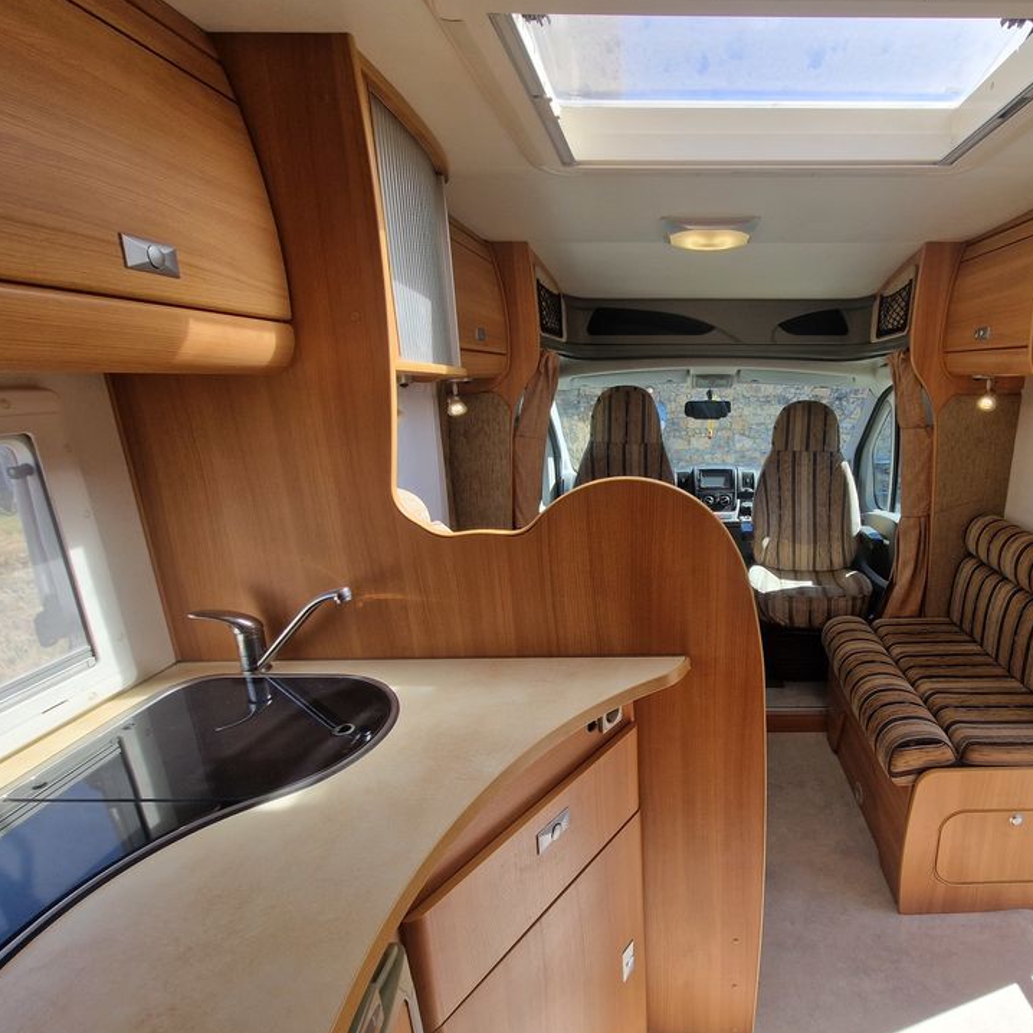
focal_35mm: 16
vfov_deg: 87.4
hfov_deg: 84.3
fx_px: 540
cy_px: 529
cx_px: 691
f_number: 2.2
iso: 50
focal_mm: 2.2
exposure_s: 1/406
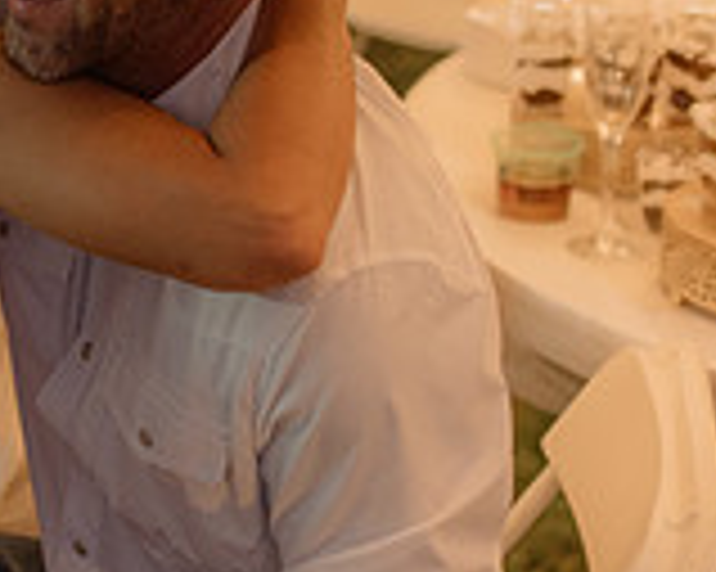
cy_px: 20
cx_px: -104
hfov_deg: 15.5
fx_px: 2541
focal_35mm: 120
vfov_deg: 12.7
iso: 1000
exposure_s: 1/125
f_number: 1.4
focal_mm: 35
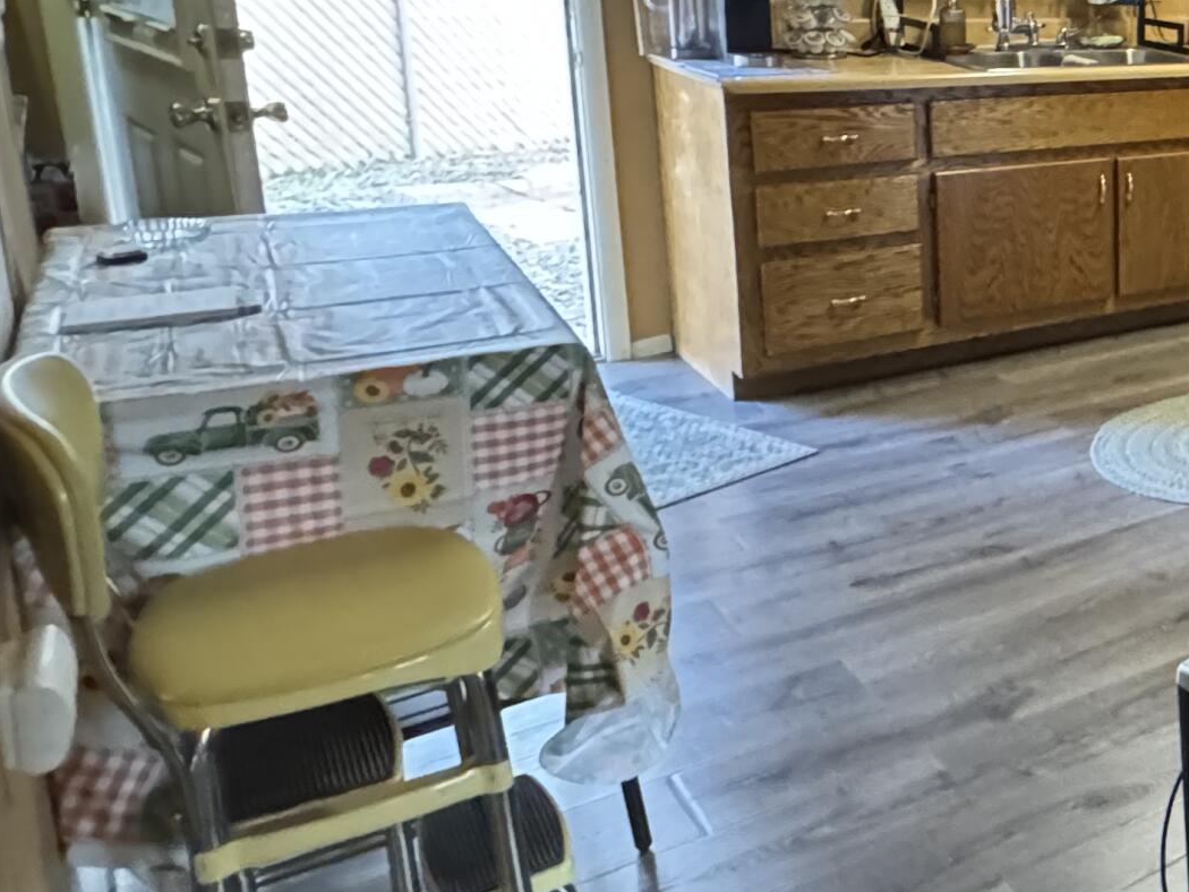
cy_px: 240
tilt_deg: -13.0
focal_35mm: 40
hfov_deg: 33.6
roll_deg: -2.8
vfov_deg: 35.3
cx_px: 1558
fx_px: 1374
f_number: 2.2
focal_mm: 2.22
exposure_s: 1/60
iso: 1250
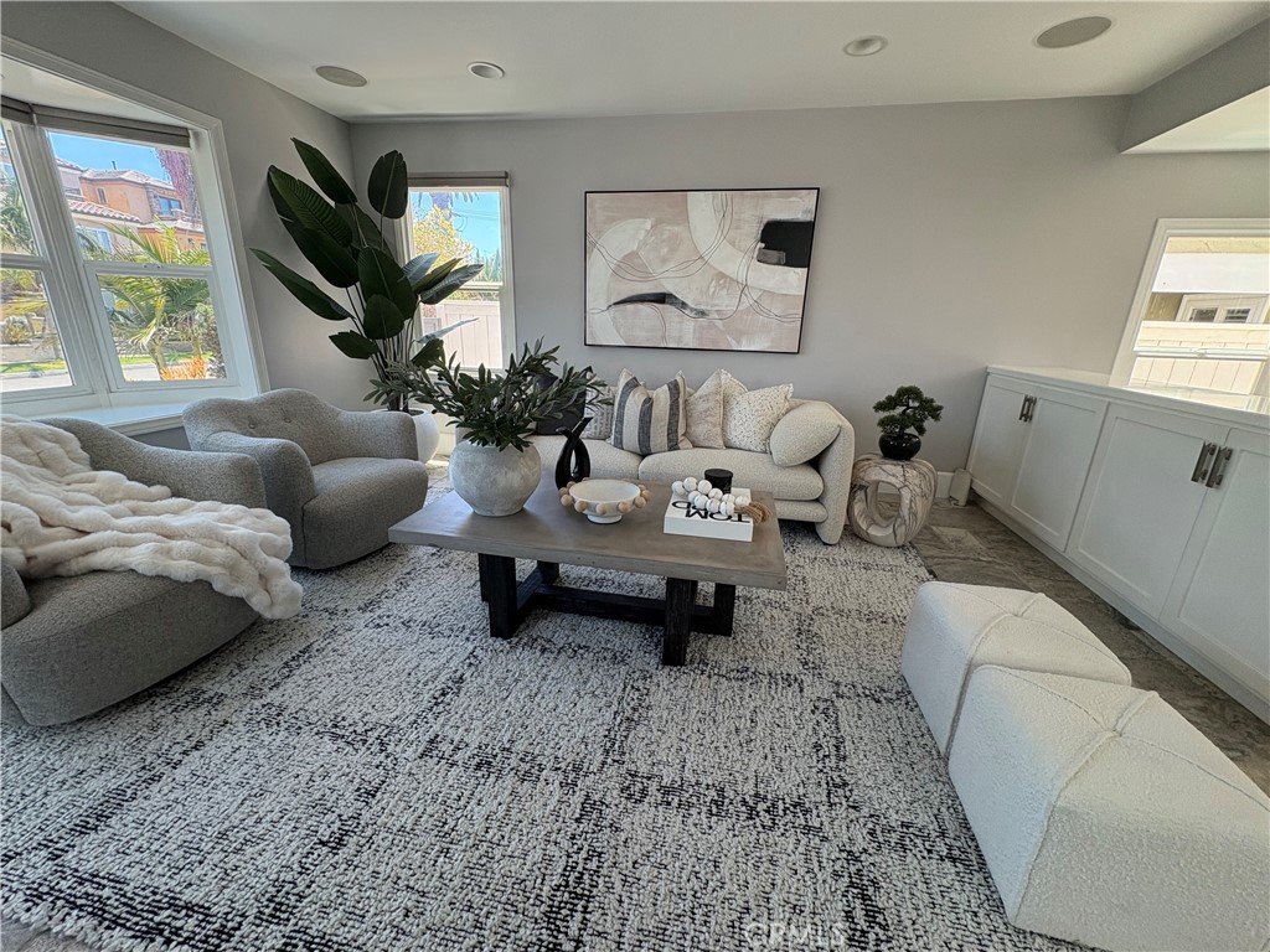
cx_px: 635
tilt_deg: -18.5
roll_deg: -1.9
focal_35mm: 14
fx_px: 514
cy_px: 476
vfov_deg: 85.7
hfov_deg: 102.1
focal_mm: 2.22
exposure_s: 1/99
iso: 160
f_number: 2.2
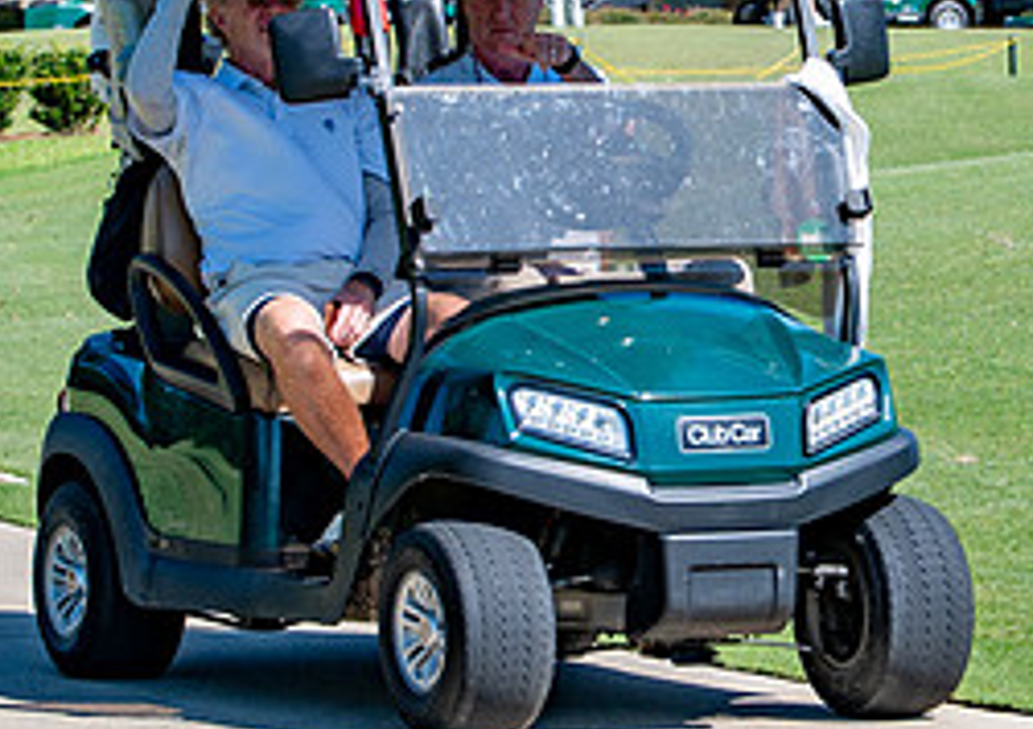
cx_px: 815
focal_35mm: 265
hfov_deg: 7.6
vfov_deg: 5.4
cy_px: 100
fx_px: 7741
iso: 125
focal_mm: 82
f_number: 5
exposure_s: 1/640
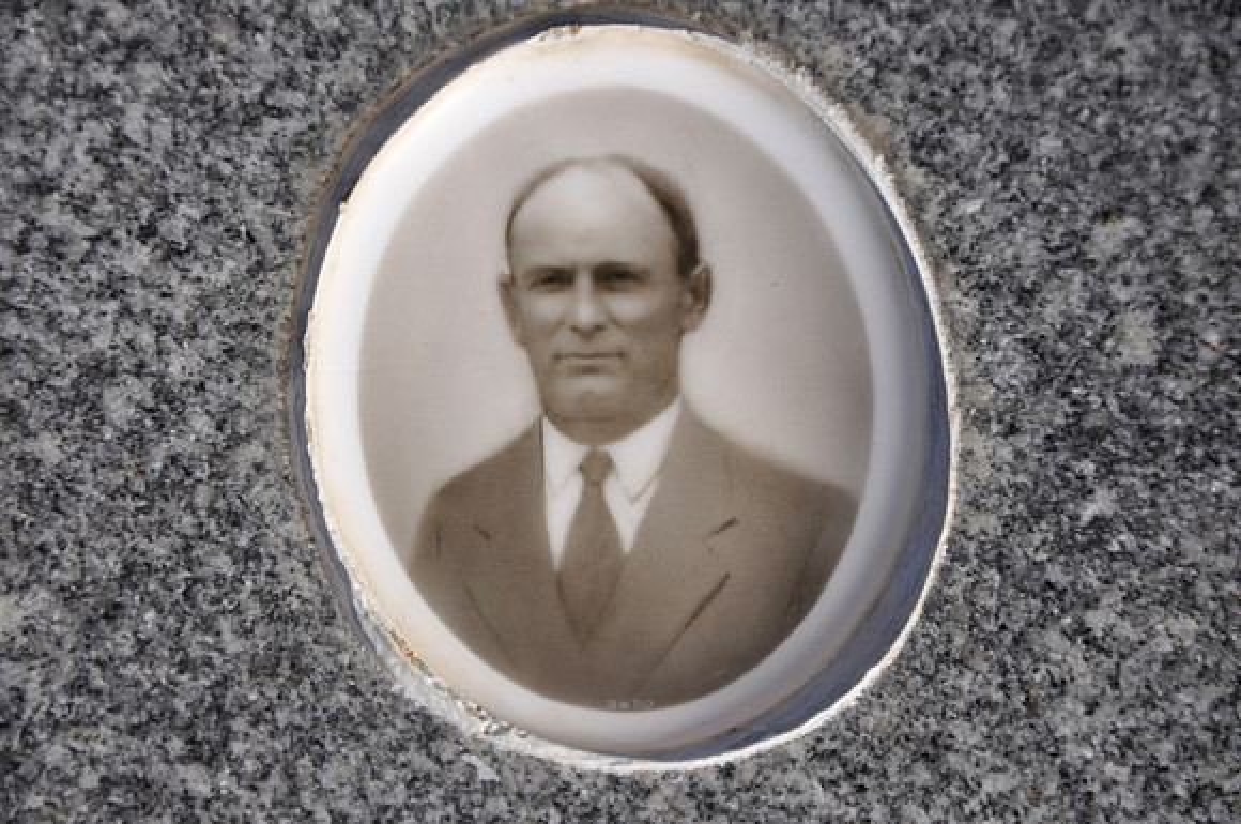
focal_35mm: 158
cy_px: 412
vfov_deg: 8.7
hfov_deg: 13.1
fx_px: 5422
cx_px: 620
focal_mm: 105
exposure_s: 1/200
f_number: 7.1
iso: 200
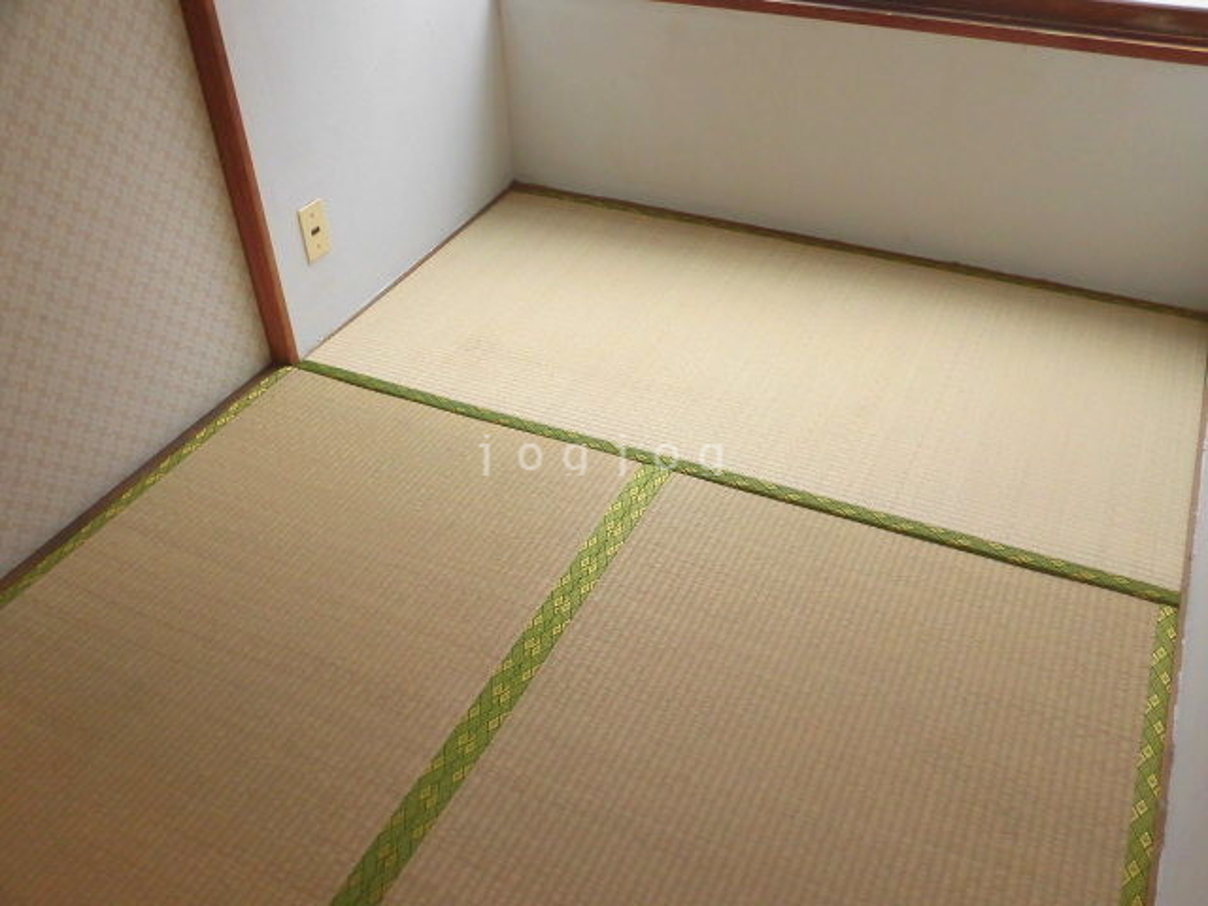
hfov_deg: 56.8
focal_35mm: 32
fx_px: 1117
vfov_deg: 44.2
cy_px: 453
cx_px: 604
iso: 160
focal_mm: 5.81
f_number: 3.5
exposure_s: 1/80
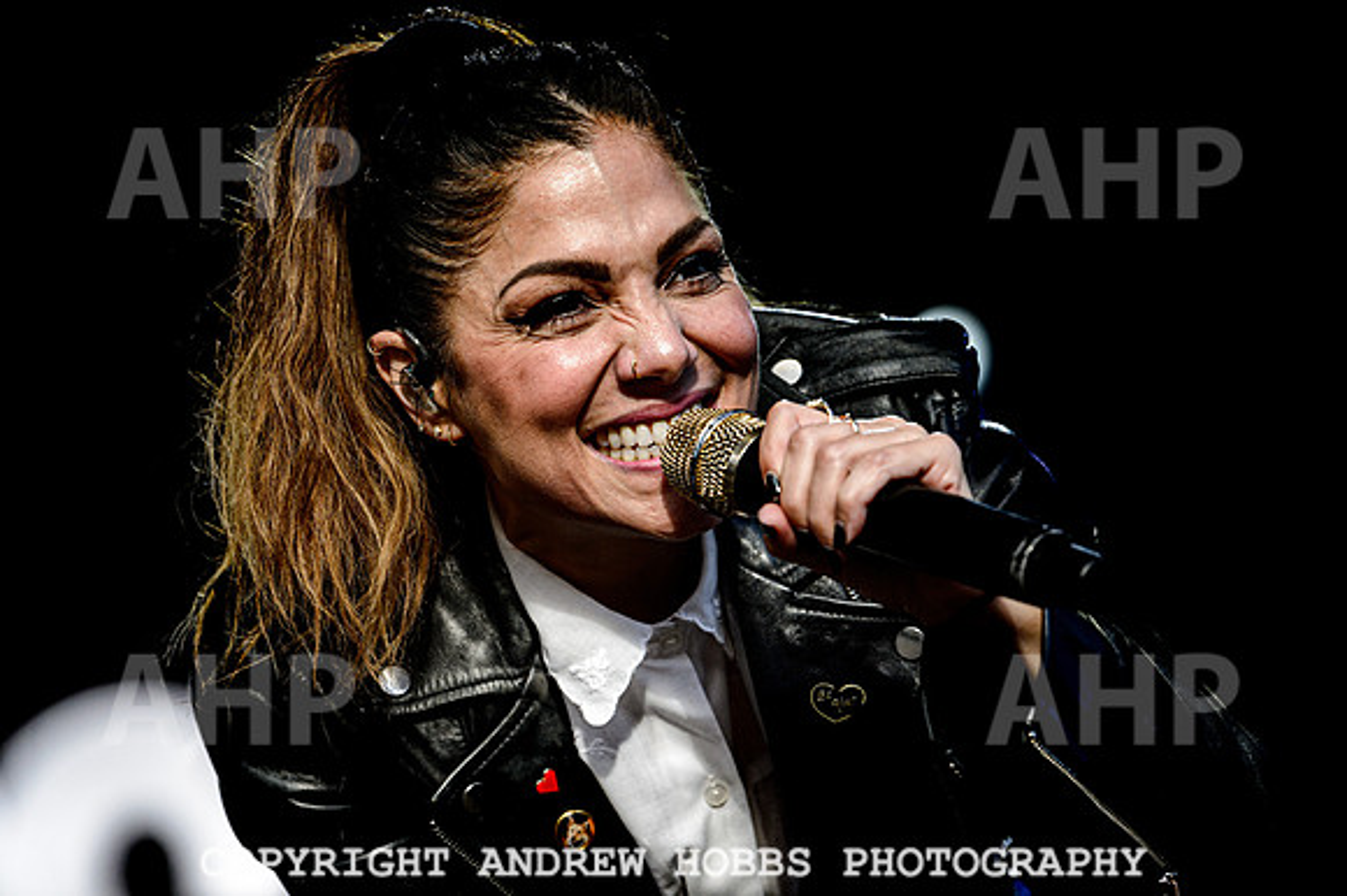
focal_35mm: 200
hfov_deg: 10.3
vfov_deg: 6.9
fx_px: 7479
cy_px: 448
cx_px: 674
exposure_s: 1/2500
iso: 200
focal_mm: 200
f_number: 4.5
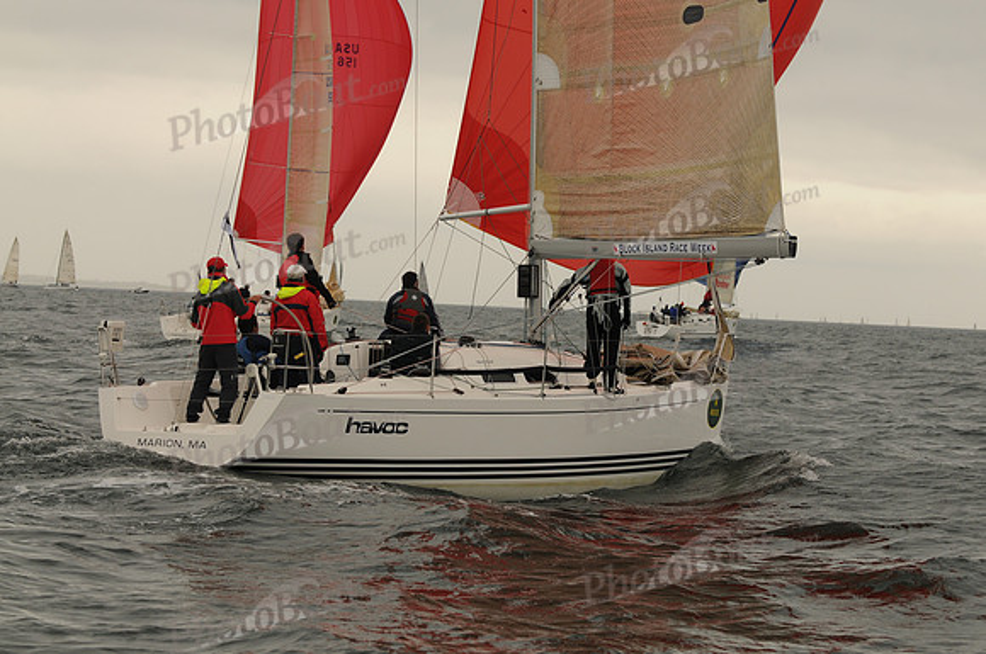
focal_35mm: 105
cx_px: 493
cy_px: 327
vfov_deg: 13.0
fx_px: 2872
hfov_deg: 19.5
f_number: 5
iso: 200
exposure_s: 1/640
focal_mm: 70
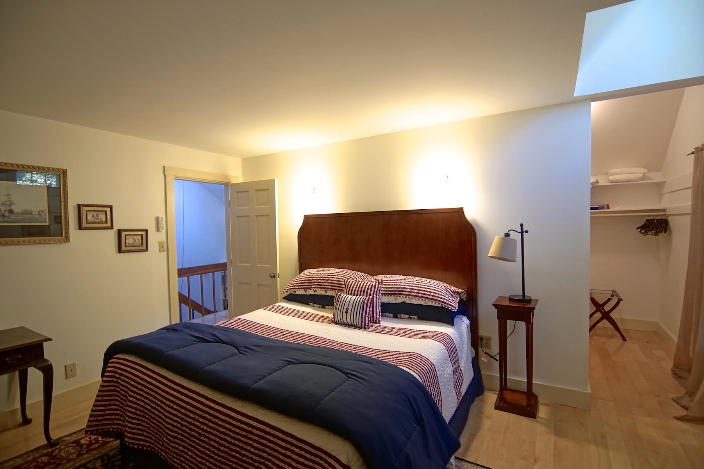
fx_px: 323
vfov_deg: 72.0
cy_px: 234
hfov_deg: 95.0
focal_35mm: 16
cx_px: 352
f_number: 2.8
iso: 400
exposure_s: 1/60
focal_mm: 11
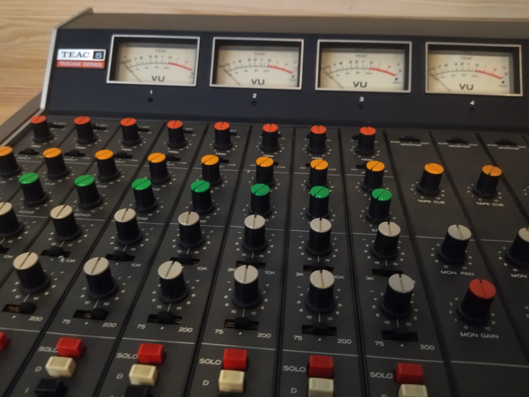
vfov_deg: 51.4
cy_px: 198
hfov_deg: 65.3
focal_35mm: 27
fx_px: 413
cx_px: 264
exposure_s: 1/17
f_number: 1.79
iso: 828
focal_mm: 4.74
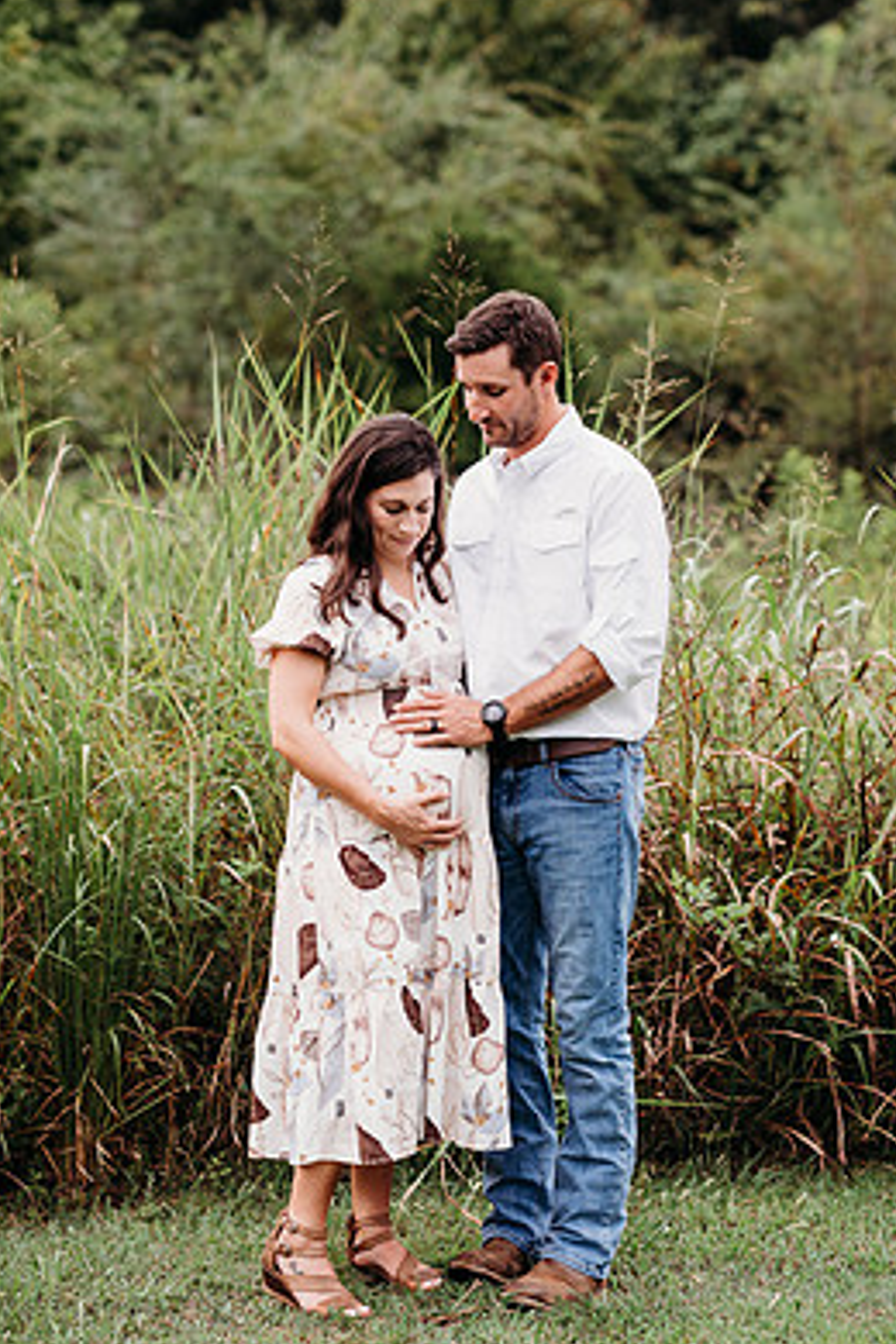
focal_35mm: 98
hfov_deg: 14.0
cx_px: 500
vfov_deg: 20.8
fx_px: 3658
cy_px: 644
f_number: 2.5
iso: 320
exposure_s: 1/200
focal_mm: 85
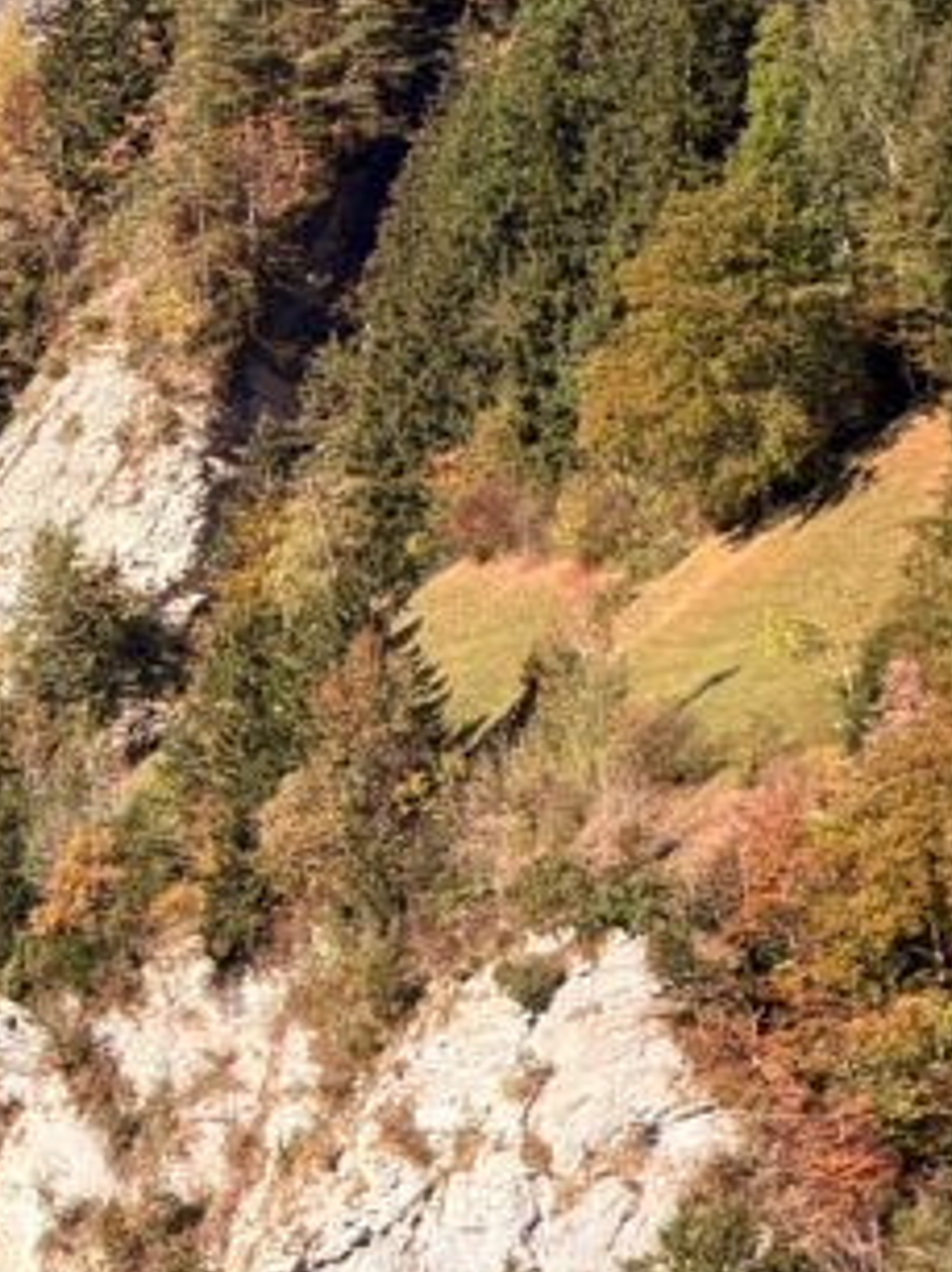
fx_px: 12301
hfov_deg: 4.4
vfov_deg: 5.8
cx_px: -324
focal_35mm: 335
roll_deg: +1.0
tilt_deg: +2.0
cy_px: 1987
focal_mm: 16.89
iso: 50
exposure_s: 1/554
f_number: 2.8
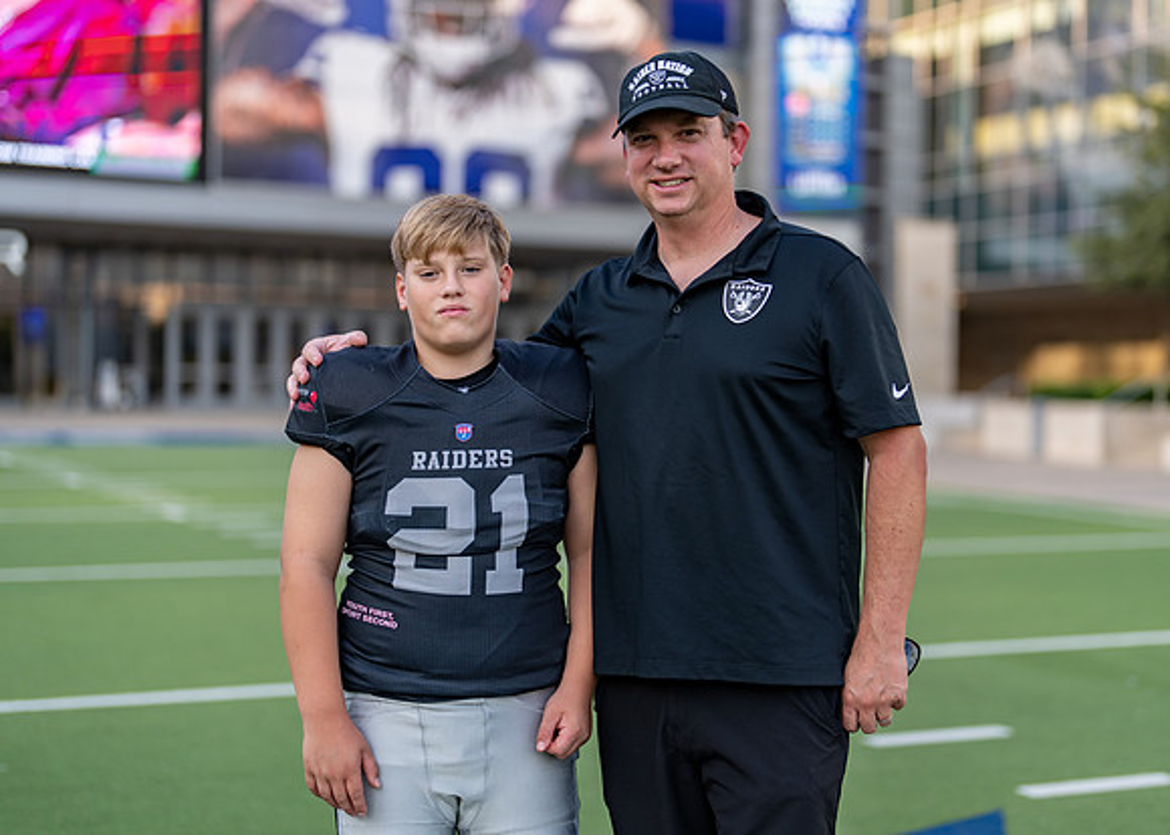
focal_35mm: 59
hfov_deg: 33.3
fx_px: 1951
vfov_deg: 24.2
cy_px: 419
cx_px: 660
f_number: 1.2
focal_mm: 50
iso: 100
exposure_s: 1/1600
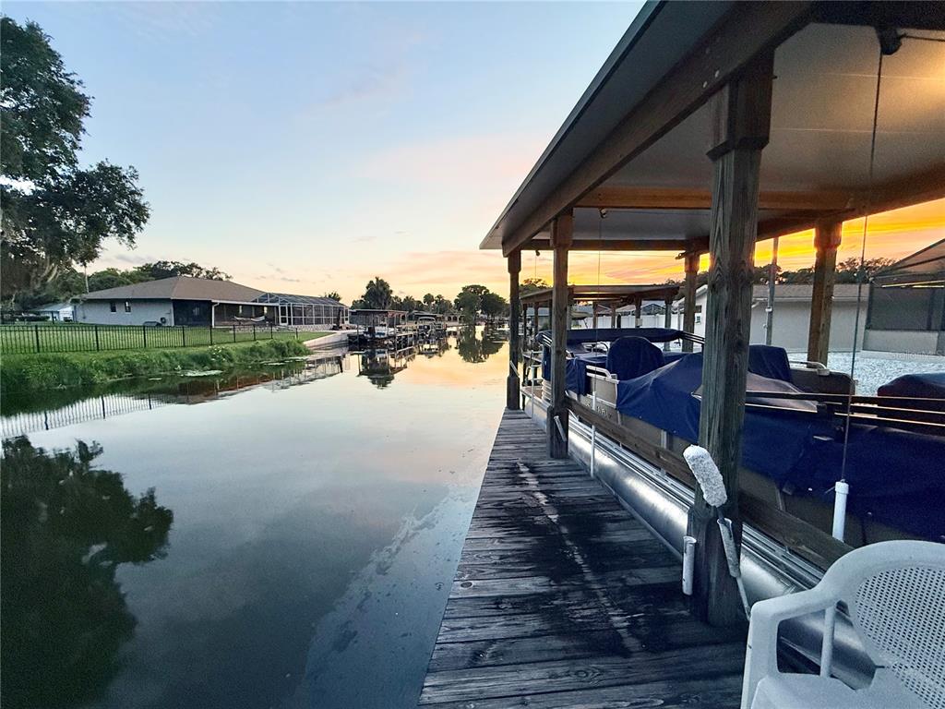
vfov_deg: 85.7
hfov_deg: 102.1
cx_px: 472
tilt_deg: -5.0
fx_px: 382
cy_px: 354
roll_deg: -0.1
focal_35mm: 14
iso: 200
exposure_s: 1/60
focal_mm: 2.22
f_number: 2.2
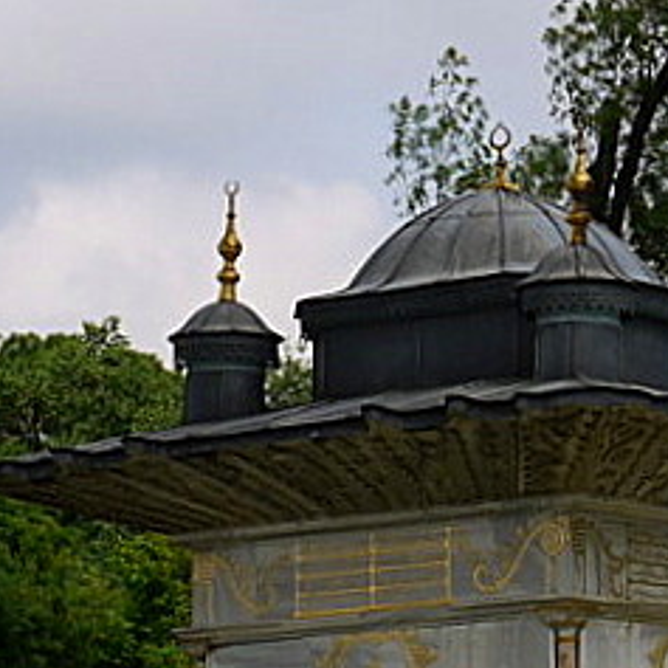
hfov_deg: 10.7
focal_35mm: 162
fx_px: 3537
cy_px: 443
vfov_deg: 10.8
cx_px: 707
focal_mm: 17
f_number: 9
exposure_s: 1/320
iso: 100
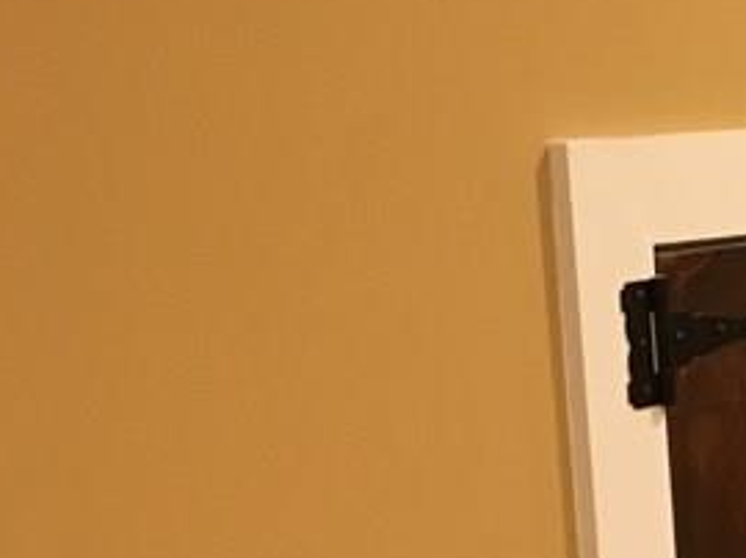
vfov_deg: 13.3
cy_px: 489
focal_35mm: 110
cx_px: 1340
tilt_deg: -11.0
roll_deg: +2.5
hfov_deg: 15.4
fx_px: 2368
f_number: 2.2
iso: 200
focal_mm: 4.15
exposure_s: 1/24
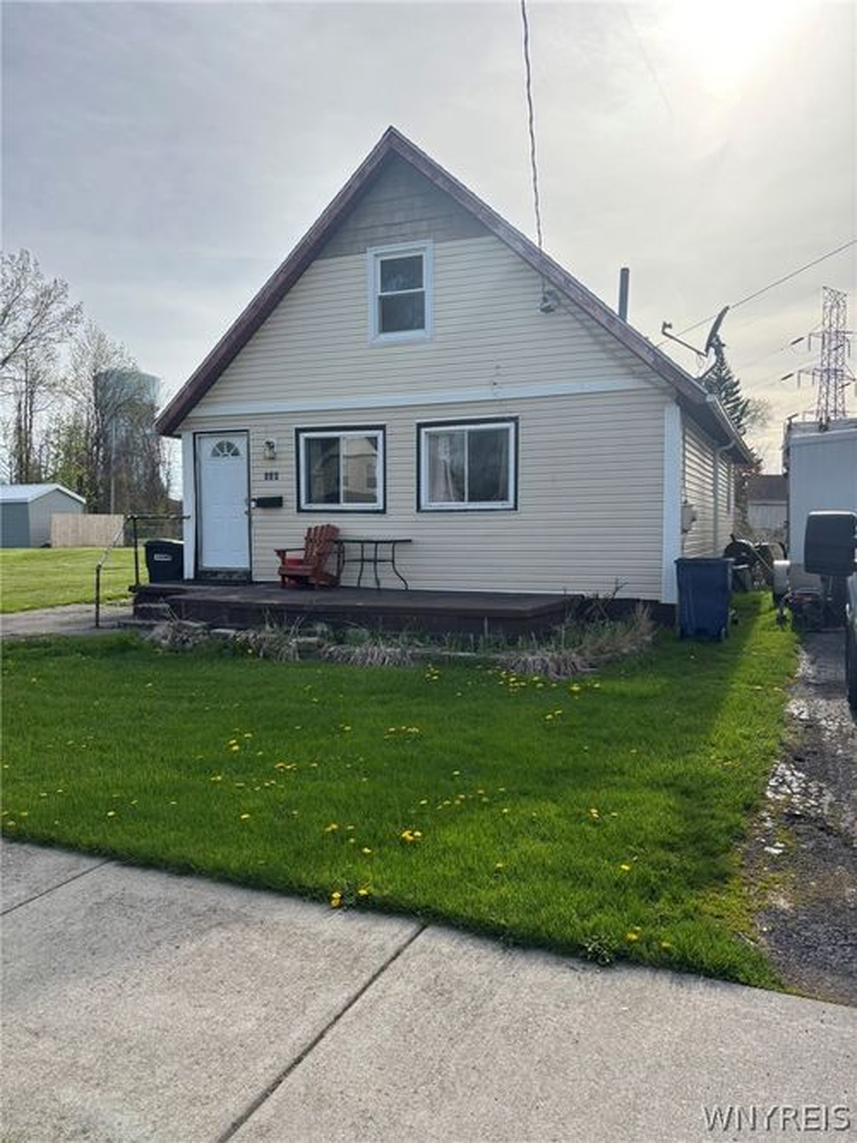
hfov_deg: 53.0
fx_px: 859
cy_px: 572
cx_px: 428
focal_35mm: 26
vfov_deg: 67.3
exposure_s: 1/3311
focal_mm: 5.96
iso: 50
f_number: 1.6
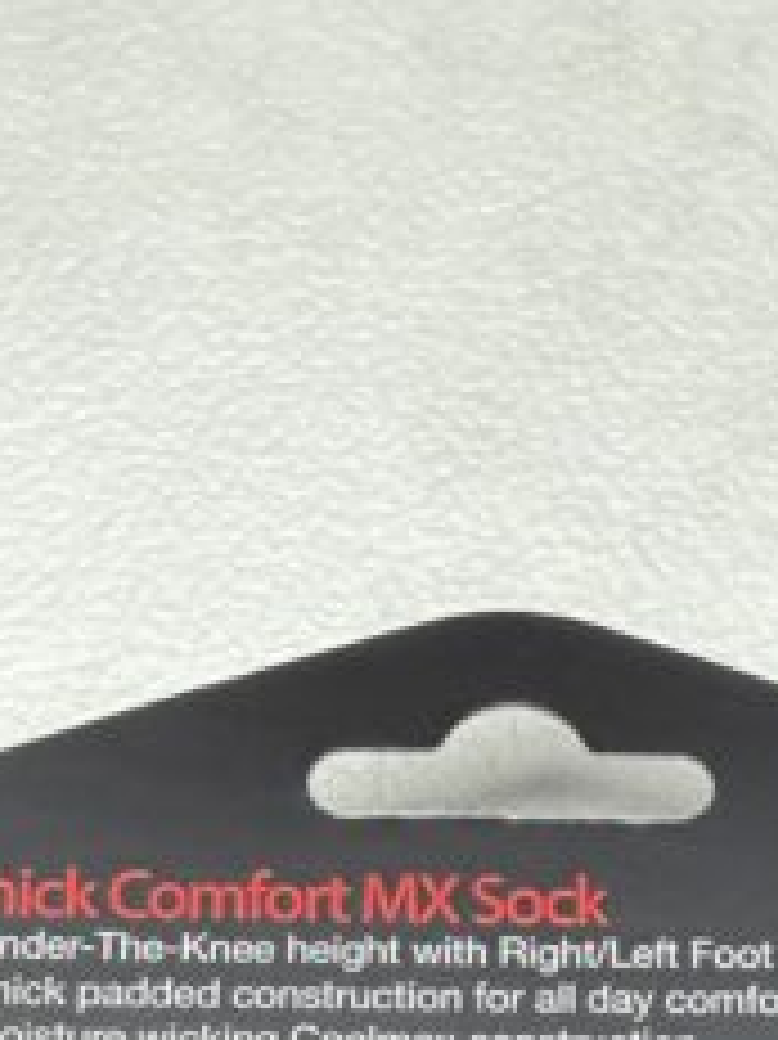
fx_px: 2490
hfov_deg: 17.7
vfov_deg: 19.1
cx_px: 535
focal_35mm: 83
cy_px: 1756
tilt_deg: -74.8
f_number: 2.2
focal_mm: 2.22
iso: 200
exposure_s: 1/50
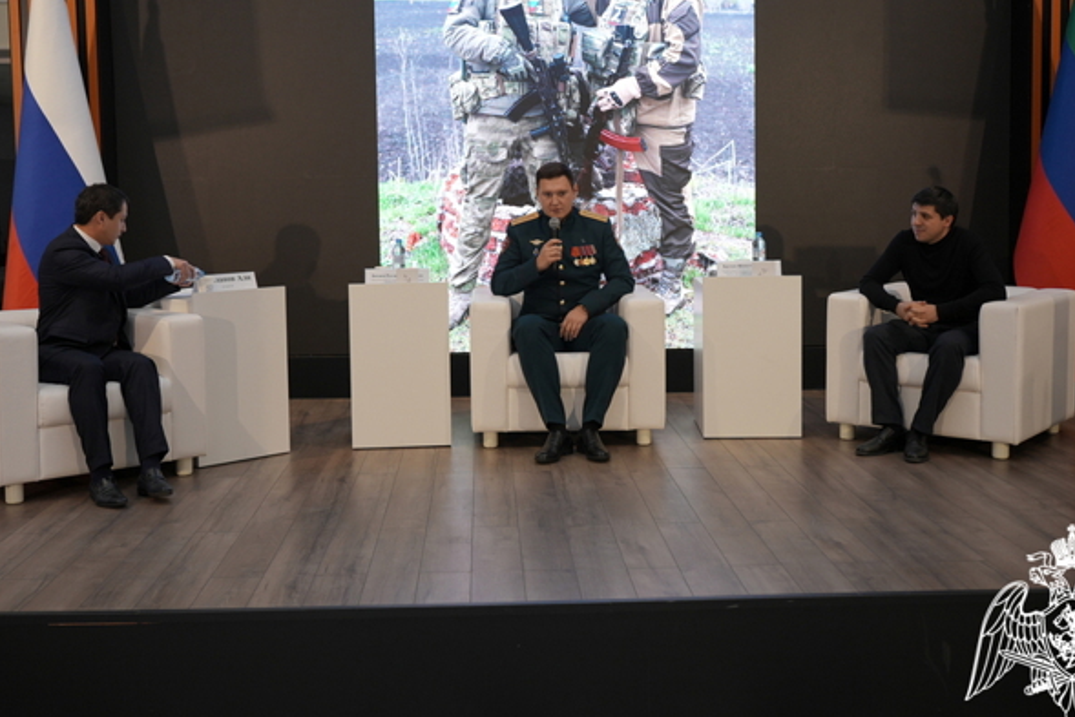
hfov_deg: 46.4
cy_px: 288
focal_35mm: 42
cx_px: 514
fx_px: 1254
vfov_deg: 31.8
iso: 320
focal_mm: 33
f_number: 2.8
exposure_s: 1/125
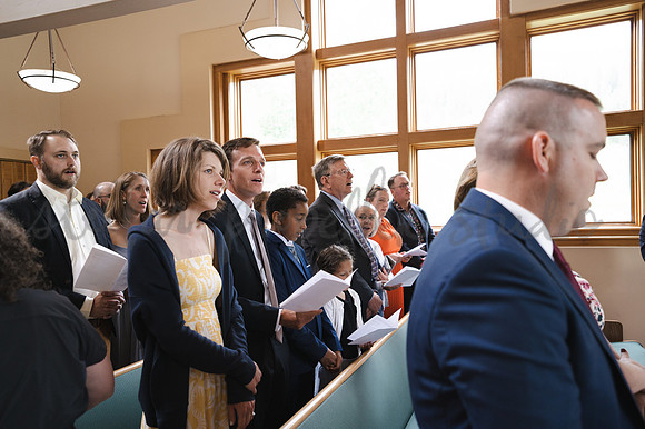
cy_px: 214
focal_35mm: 28
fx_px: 502
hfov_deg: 65.5
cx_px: 322
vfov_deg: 46.3
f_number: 2.8
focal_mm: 28
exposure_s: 1/250
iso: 500
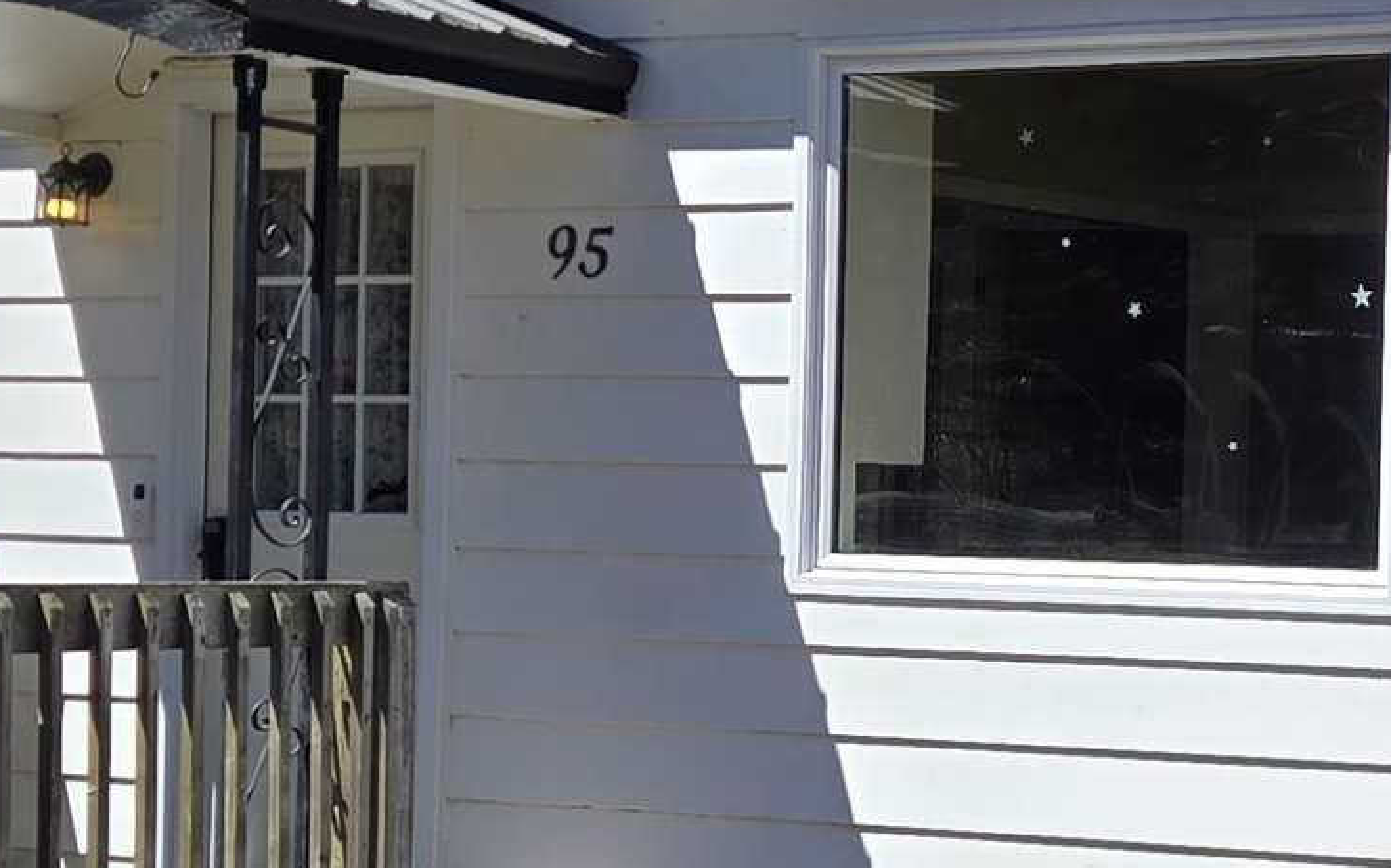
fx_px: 3904
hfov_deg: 19.5
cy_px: 507
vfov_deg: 12.7
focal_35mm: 103
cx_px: 1445
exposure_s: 1/2066
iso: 25
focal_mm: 5.4
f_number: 1.8
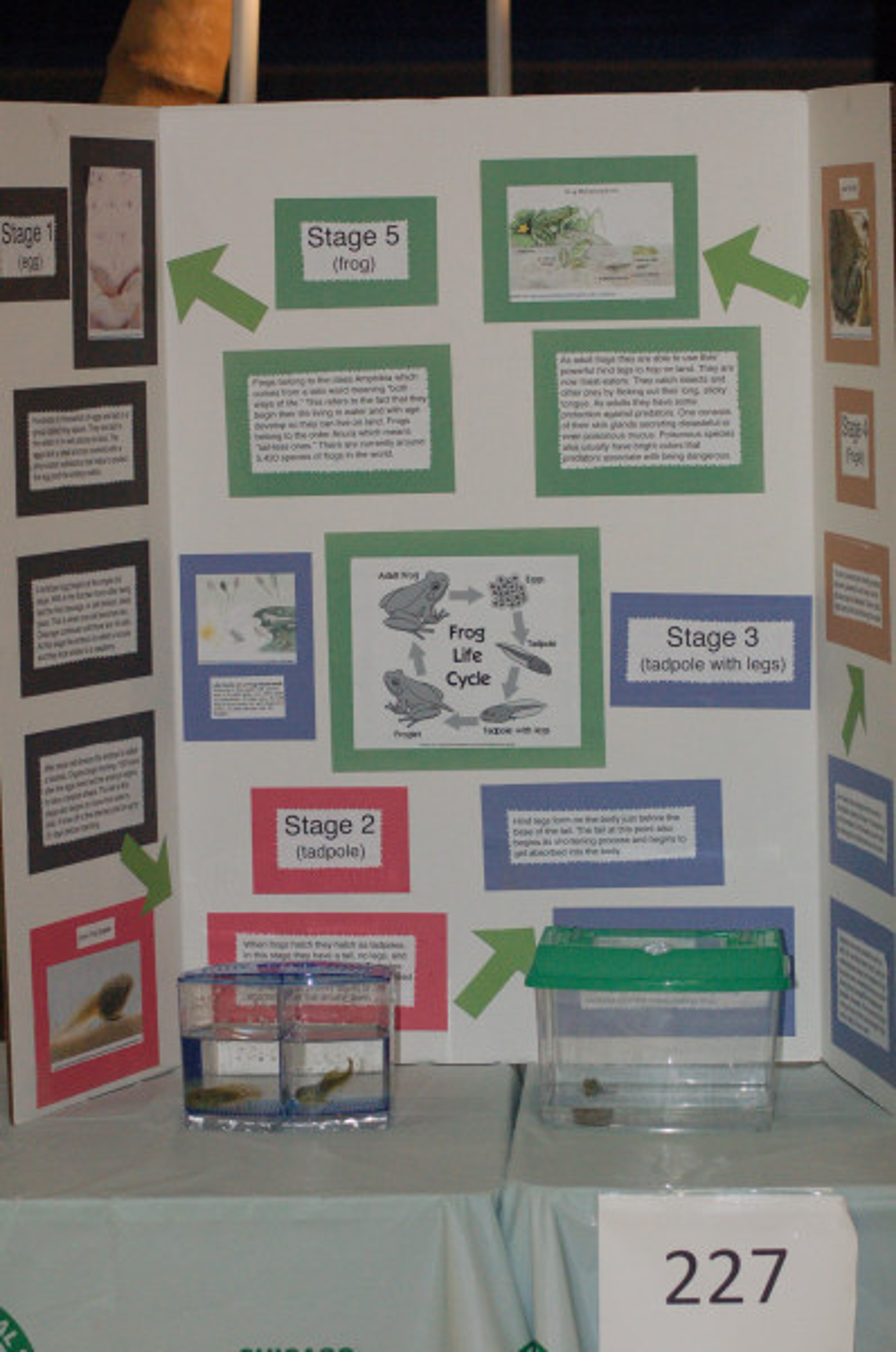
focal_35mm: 105
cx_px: 448
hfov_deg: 13.0
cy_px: 676
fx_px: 3933
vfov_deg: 19.5
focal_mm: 70
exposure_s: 1/250
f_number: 5.6
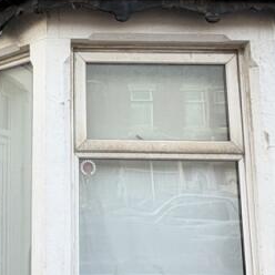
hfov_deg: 31.6
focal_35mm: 51
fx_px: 458
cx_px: 20
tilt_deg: +9.9
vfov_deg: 33.1
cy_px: 92
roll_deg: -0.5
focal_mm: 2.22
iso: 40
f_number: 2.2
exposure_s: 1/151
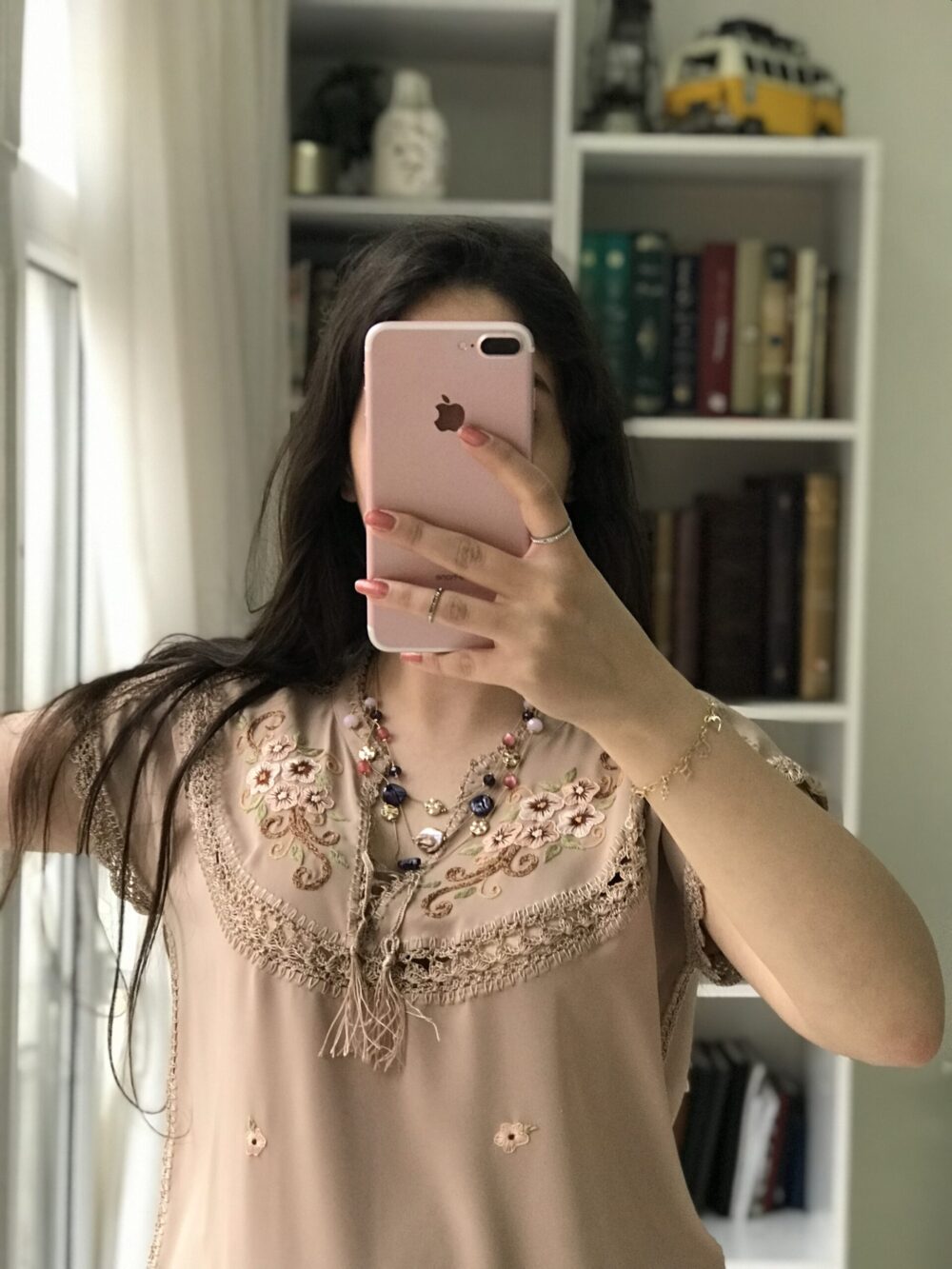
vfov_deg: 33.8
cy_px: 634
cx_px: 476
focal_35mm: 57
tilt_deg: -11.0
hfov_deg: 25.7
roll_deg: -0.8
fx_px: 2090
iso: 250
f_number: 2.8
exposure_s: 1/50
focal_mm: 6.6
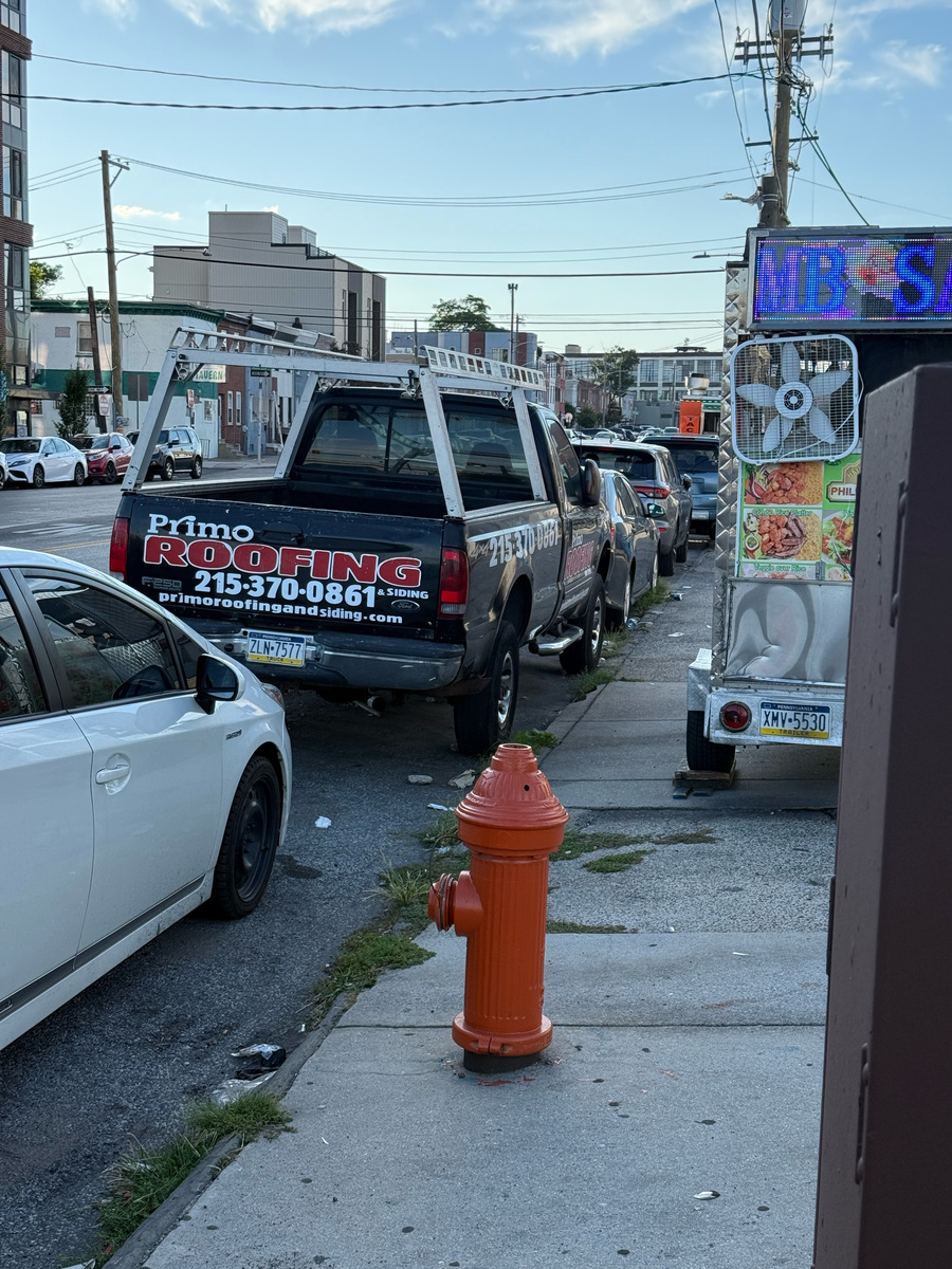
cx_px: 476
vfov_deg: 39.7
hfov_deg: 30.3
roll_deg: -0.6
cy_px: 634
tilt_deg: -5.6
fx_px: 1760
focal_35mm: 48
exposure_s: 1/1484
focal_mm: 6.76
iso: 64
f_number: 1.78
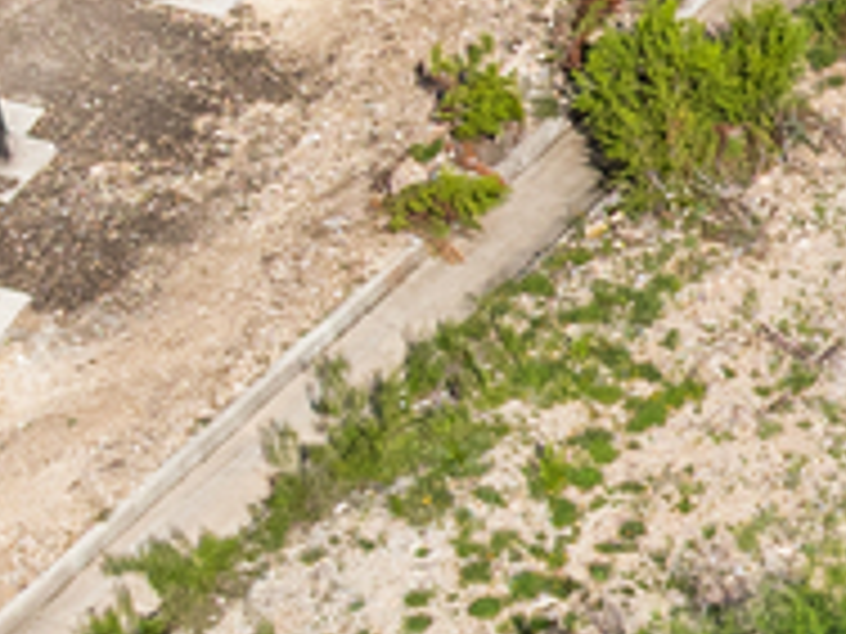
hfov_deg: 10.2
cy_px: 647
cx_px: 1485
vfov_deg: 8.0
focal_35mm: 184
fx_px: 4497
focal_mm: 12.29
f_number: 2.8
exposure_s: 1/6400
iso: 170
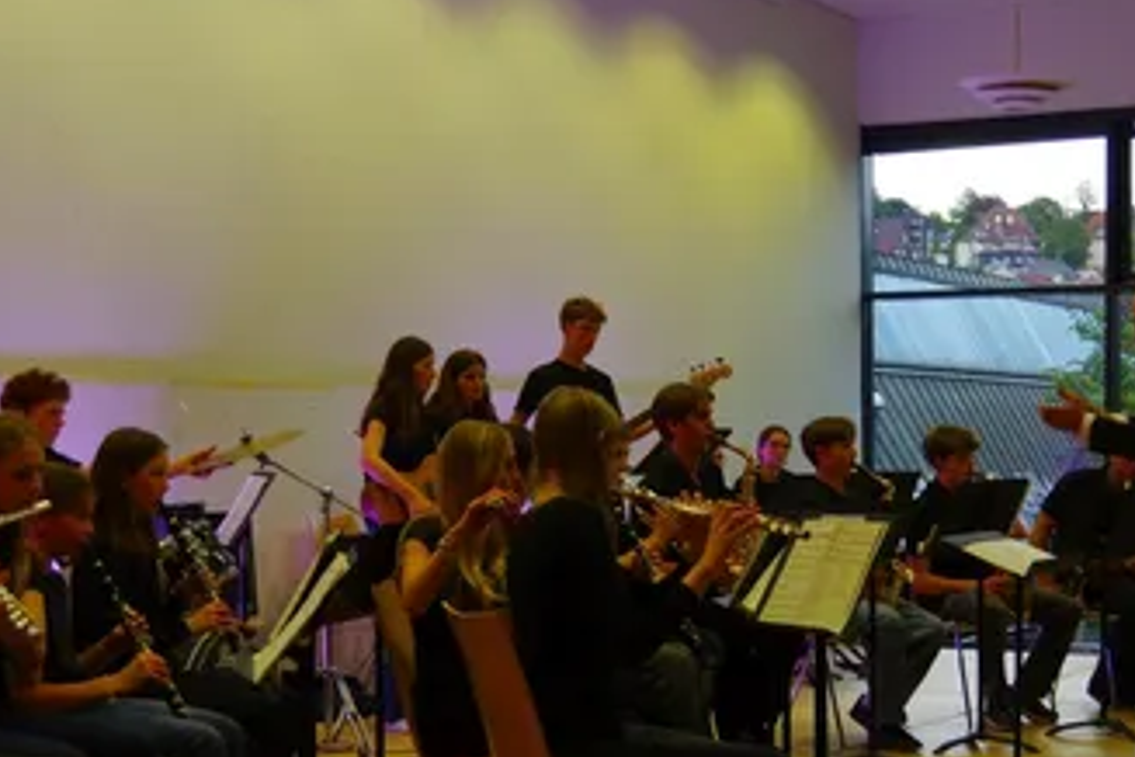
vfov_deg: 20.6
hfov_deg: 30.4
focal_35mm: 66
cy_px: 481
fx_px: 2081
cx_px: 718
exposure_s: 1/80
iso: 400
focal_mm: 24
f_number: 4.5
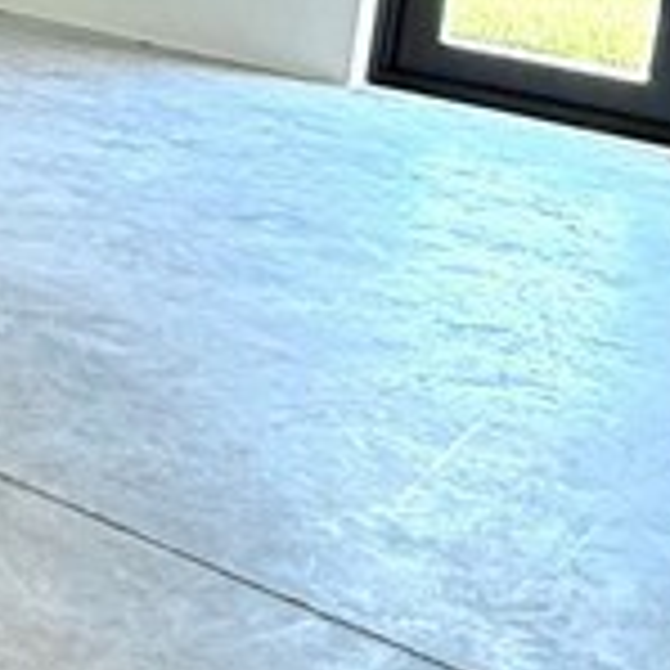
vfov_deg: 19.4
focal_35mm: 85
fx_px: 1861
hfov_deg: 15.7
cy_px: -94
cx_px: -701
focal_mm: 2.22
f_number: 2.2
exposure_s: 1/60
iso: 250
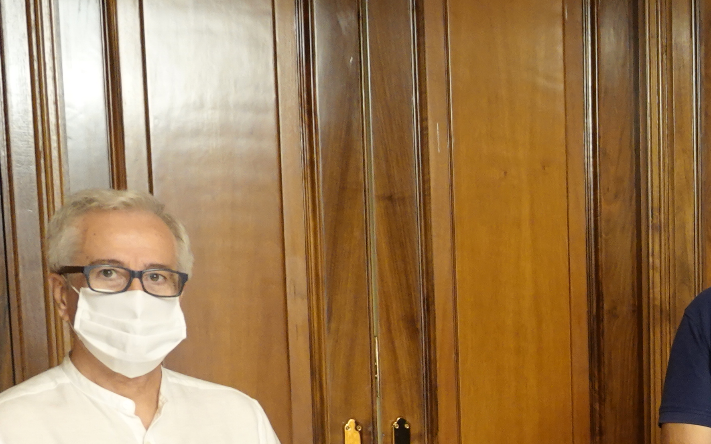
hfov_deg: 18.3
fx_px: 2074
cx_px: 880
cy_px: 704
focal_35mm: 107
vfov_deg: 11.6
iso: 800
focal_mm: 12.76
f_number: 3.5
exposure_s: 1/20
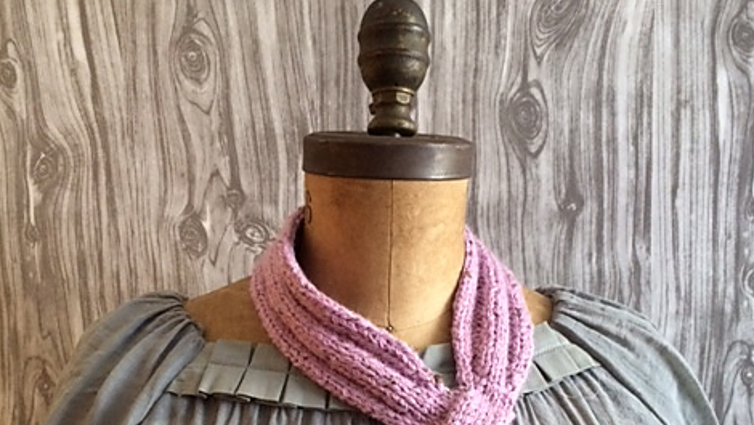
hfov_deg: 47.3
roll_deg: +2.1
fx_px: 860
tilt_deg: -9.5
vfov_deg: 27.2
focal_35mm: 43
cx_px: 382
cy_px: 345
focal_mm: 4.15
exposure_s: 1/17
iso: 320
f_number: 2.2
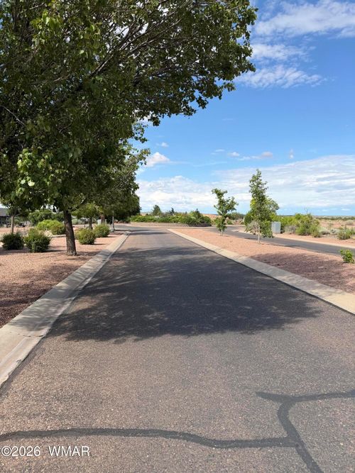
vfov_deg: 71.6
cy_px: 236
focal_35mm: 24
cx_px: 178
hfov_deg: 56.8
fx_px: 328
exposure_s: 1/3425
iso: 80
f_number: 1.78
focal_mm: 6.76
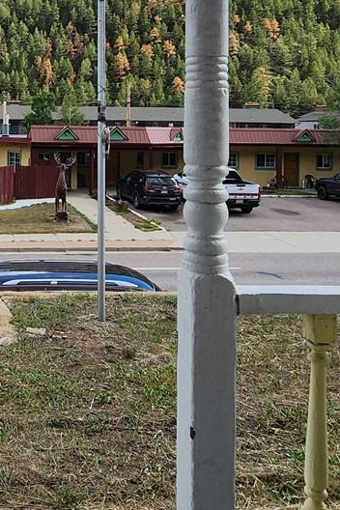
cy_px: 129
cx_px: -45
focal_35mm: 41
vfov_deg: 45.8
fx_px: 581
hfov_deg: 29.1
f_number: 2.2
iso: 50
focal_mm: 2.2
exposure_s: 1/1038
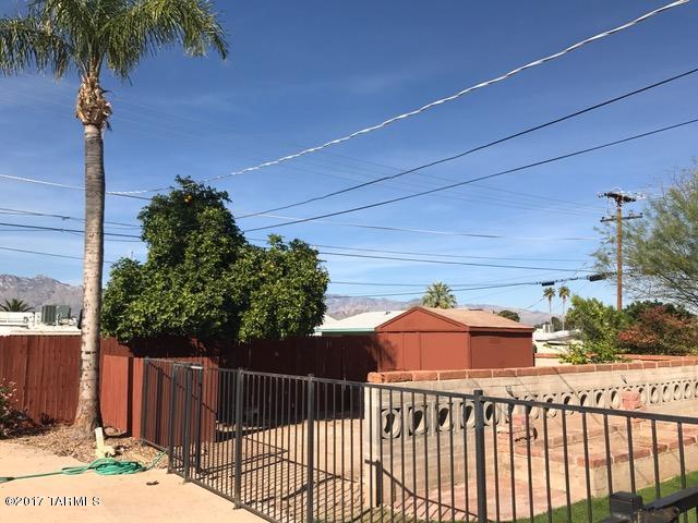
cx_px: 349
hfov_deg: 63.4
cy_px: 262
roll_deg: +0.2
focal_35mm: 28
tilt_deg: +6.5
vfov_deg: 49.7
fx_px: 565
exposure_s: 1/2994
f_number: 1.8
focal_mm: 3.99
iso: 20
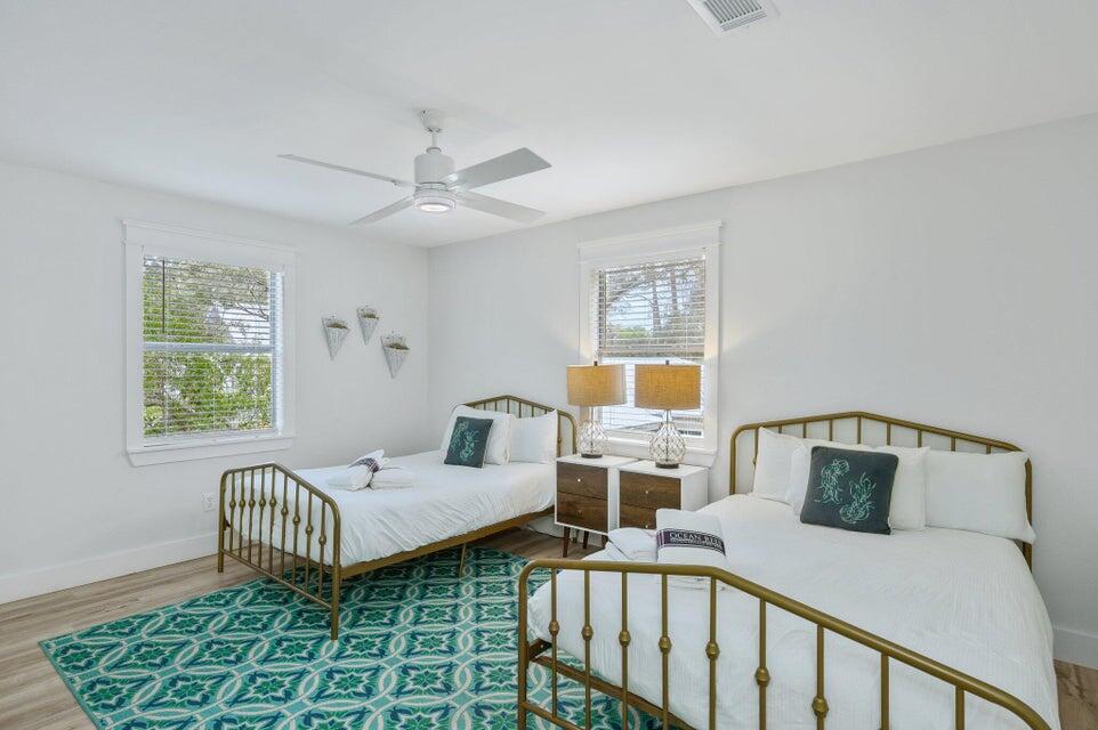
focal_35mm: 18
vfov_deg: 67.3
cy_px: 365
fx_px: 549
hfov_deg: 90.0
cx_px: 549
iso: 320
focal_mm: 18
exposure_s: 1/30
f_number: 9
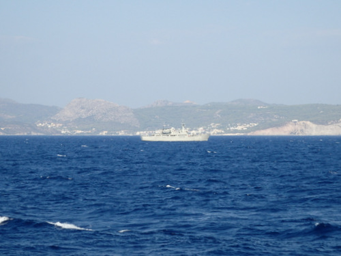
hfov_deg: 14.1
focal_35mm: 140
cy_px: 128
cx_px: 170
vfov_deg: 10.6
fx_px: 1379
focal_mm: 25
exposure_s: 1/640
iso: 250
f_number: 5.9
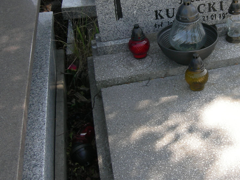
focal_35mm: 64
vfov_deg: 22.8
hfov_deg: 29.9
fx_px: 444
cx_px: 173
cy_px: 51
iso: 64
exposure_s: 1/110
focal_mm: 7.5
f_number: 4.8
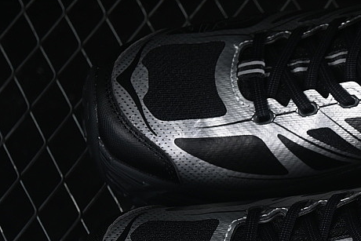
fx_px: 1765
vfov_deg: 7.8
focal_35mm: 176
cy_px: 222
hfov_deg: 11.5
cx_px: 410
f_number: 6.3
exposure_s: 1/60
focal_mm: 50
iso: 160
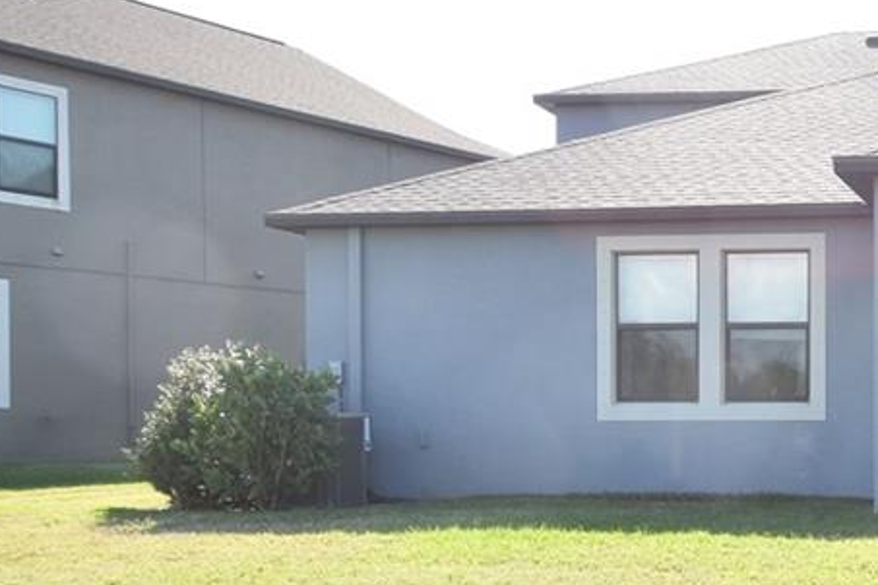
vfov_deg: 25.2
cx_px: 901
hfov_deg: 33.9
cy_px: 432
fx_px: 1293
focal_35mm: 53
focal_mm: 10
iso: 200
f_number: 8
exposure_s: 1/250
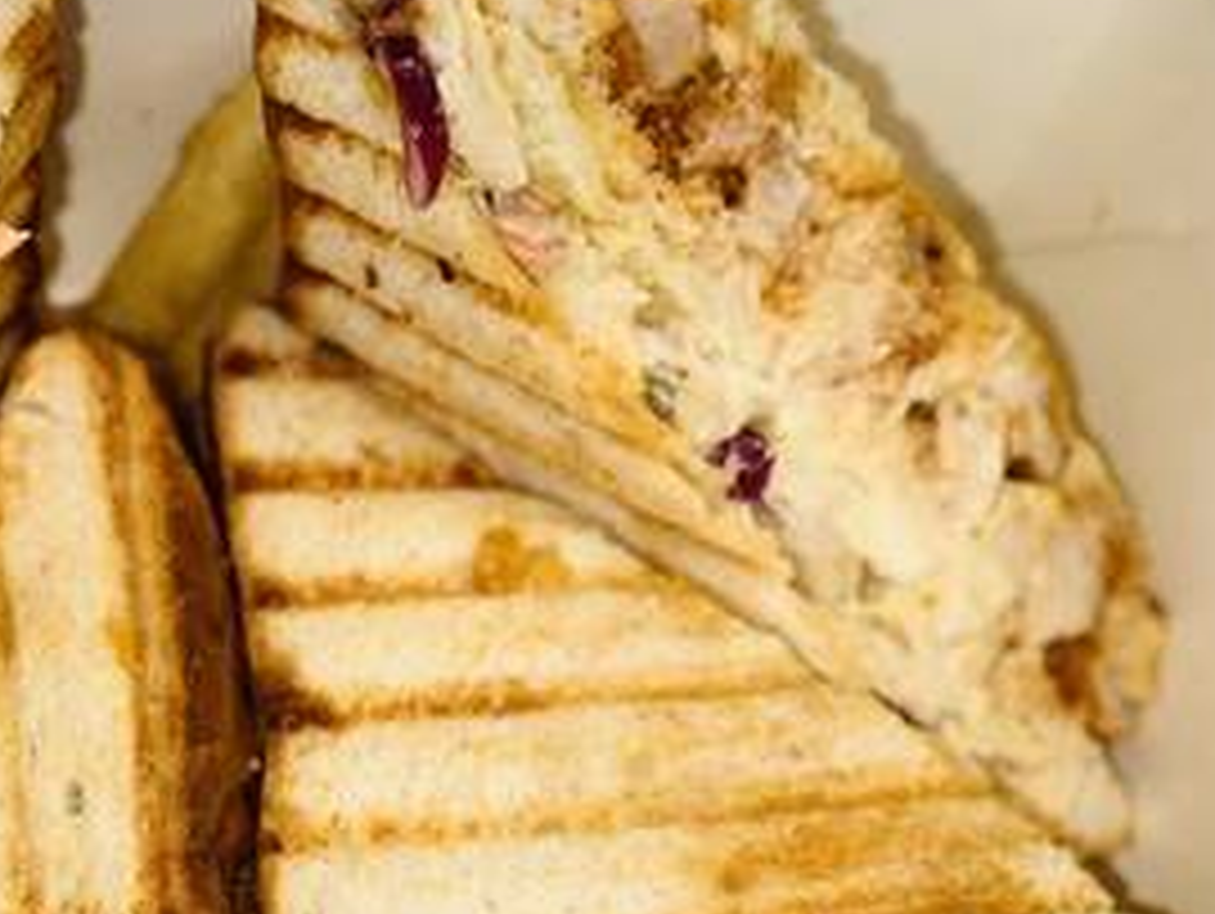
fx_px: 3654
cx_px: 279
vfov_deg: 14.1
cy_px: 774
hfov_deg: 18.7
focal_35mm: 104
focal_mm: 6.86
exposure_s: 1/270
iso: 40
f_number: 1.78
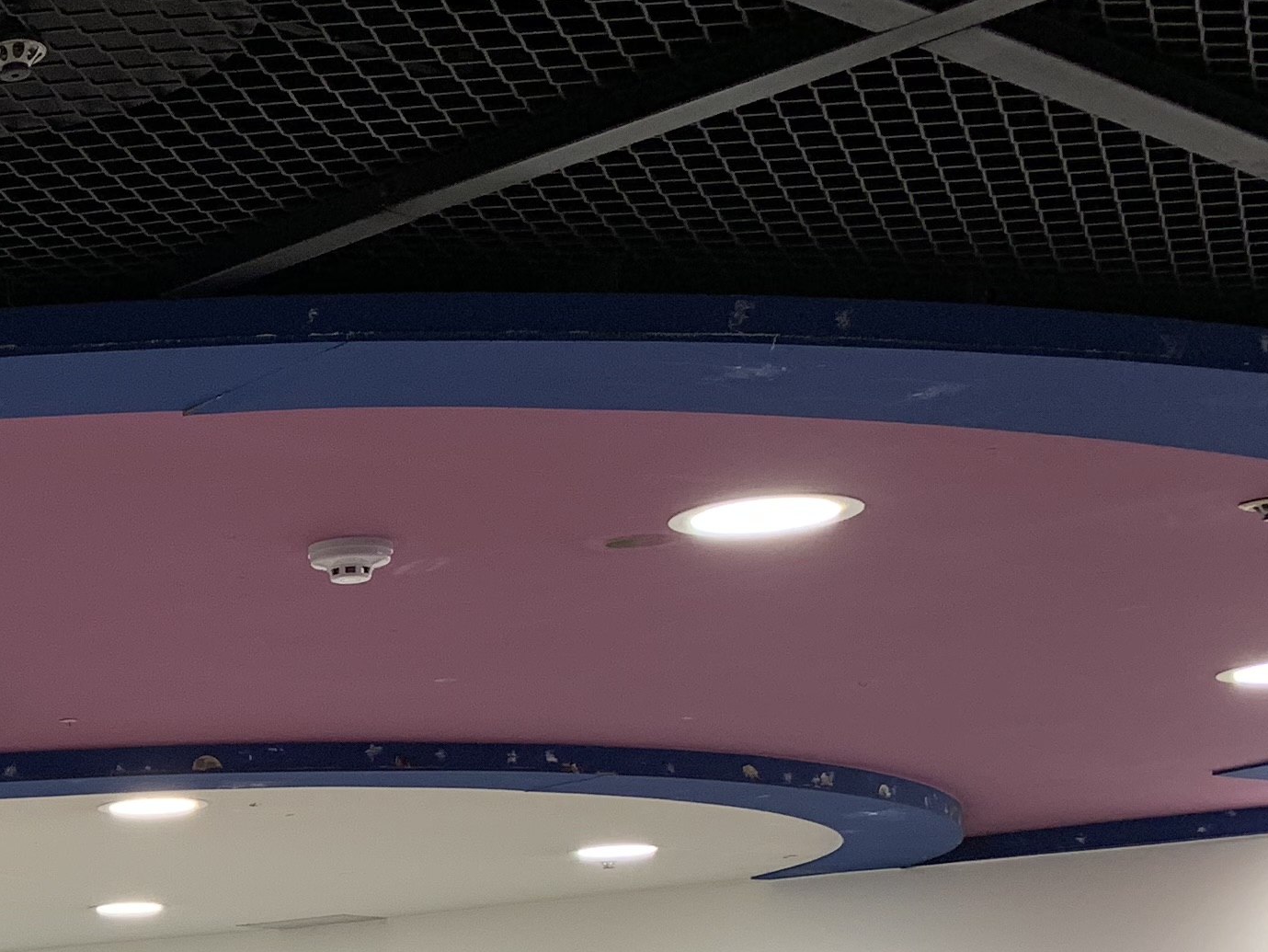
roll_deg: -0.8
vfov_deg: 18.6
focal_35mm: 76
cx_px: -531
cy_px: 1049
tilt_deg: +2.9
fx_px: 2785
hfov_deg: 22.1
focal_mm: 4.25
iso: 80
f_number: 1.8
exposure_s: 1/60
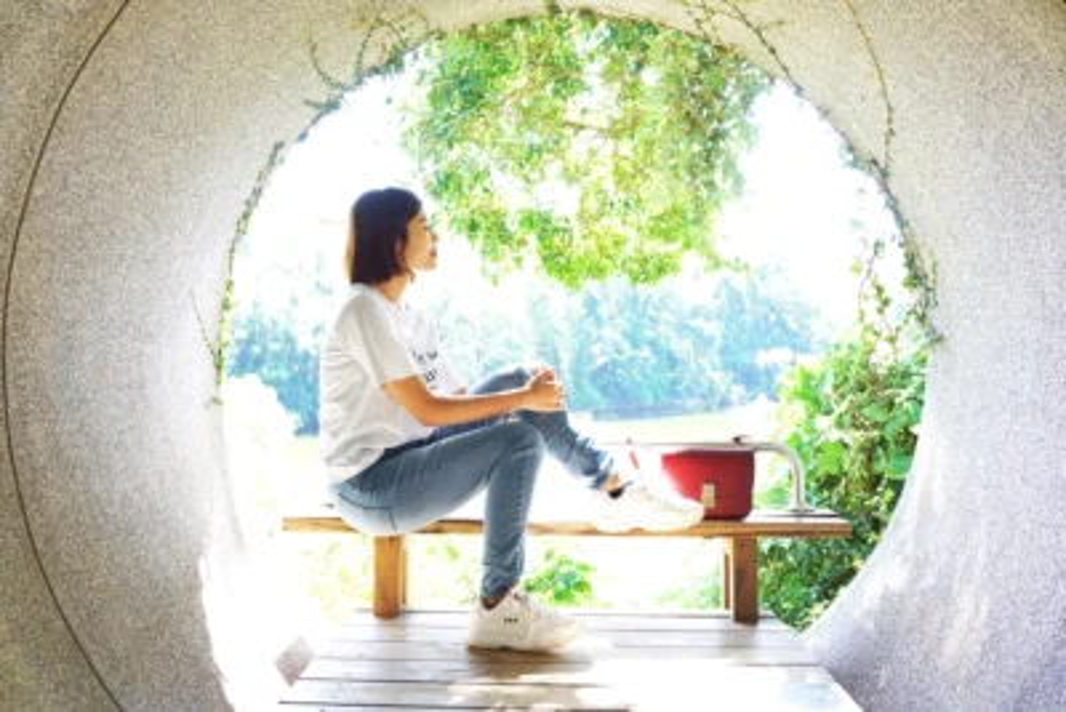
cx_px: 533
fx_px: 1037
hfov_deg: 54.4
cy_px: 356
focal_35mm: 35
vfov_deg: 37.9
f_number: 5.6
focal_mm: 35
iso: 1600
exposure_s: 1/100
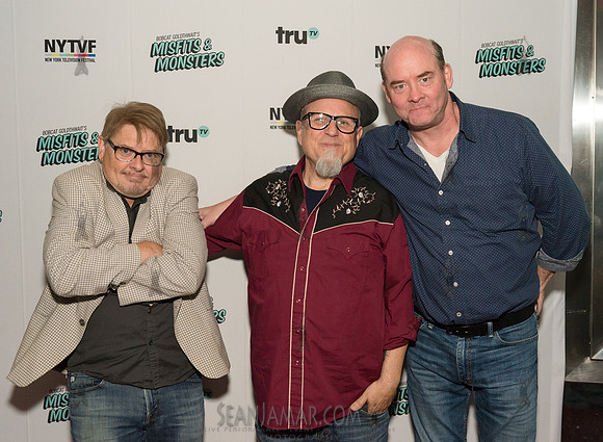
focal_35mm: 43
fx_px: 736
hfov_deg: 44.5
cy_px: 221
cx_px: 331
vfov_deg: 33.4
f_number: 4
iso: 3200
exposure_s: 1/640
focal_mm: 40
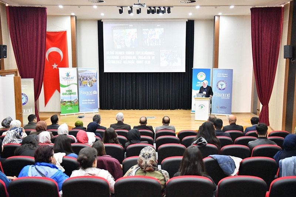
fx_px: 312
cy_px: 98
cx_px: 148
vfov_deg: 35.0
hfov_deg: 50.7
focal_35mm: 38
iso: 5000
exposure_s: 1/200
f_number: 2.8
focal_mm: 38
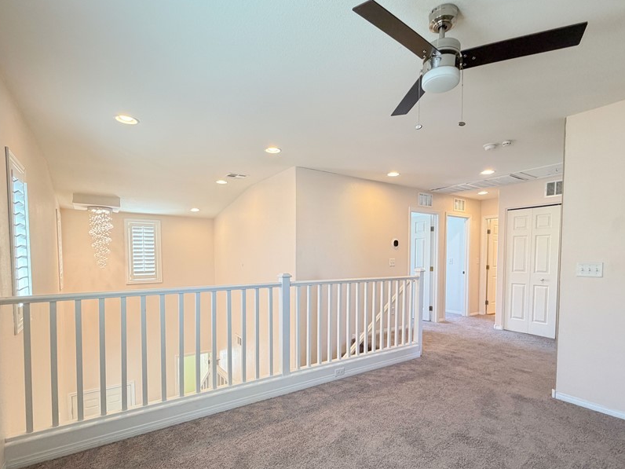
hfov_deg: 87.7
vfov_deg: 71.1
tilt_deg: -2.3
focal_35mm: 18
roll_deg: +0.9
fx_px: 325
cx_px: 320
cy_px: 271
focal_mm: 2.22
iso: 200
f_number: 2.2
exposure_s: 1/60
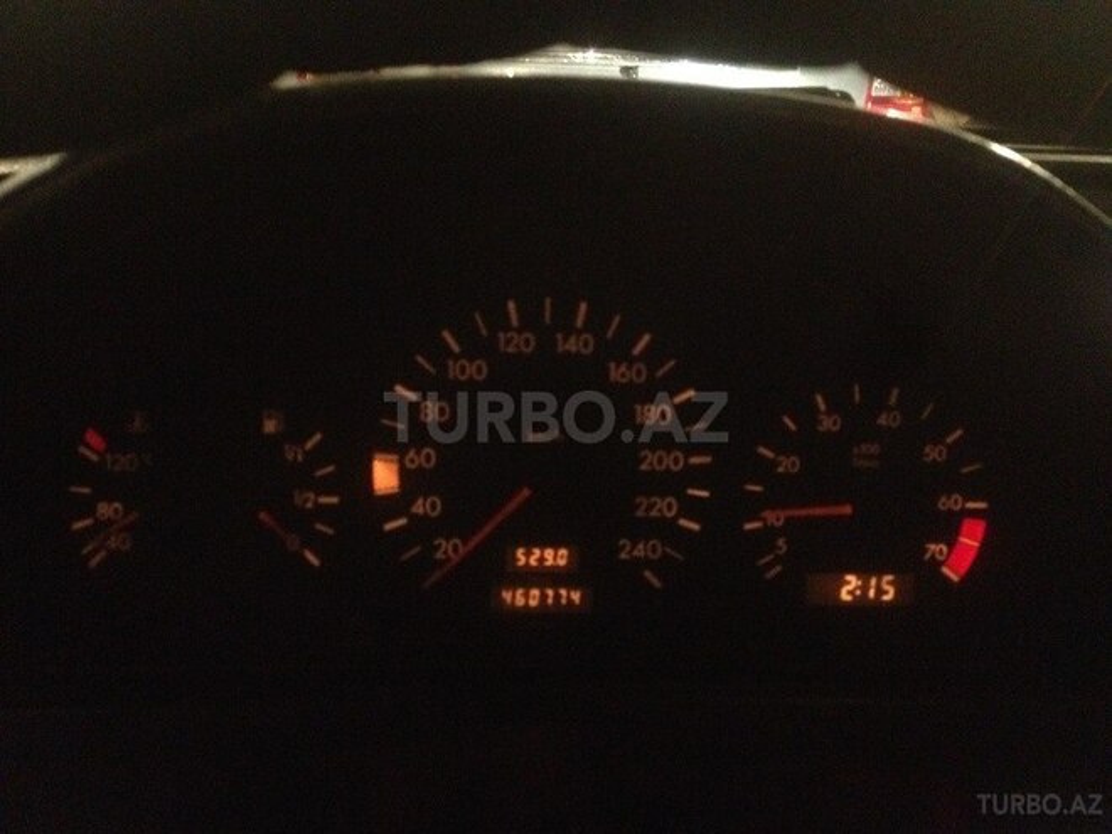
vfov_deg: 40.7
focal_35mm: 35
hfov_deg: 52.6
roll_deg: -0.7
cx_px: 556
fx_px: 1124
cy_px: 417
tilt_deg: -24.9
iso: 800
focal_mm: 4.28
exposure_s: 1/16
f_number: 2.4
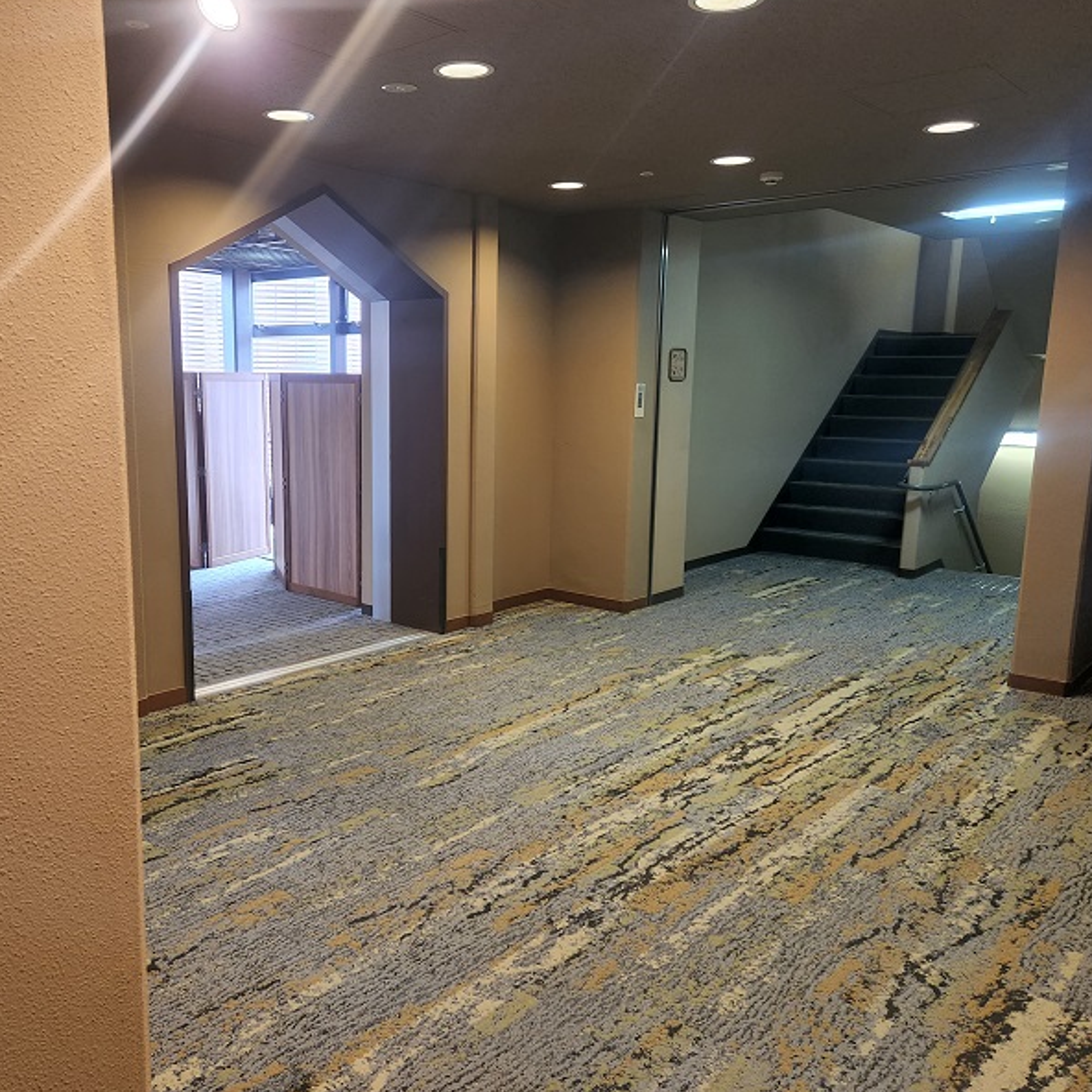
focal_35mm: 28
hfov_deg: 56.9
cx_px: 438
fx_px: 999
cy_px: 543
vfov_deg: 57.3
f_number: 1.8
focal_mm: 5.4
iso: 500
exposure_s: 1/120
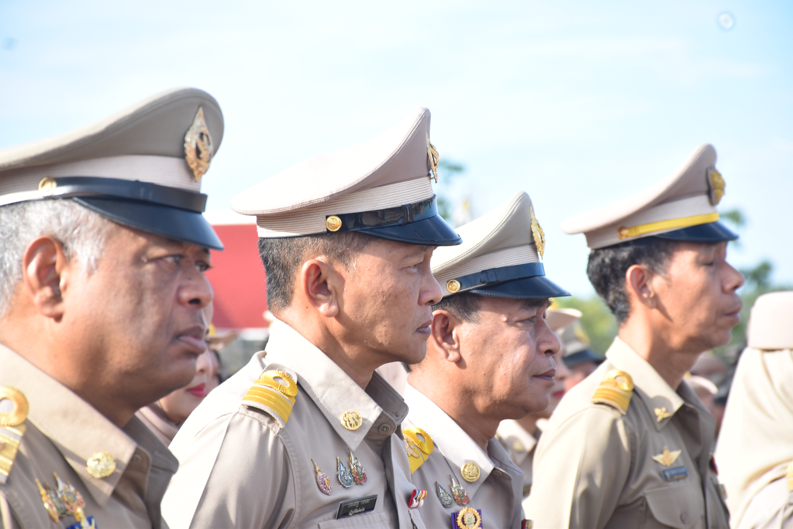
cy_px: 264
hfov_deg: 11.2
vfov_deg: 7.5
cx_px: 396
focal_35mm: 183
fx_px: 4032
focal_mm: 122
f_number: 8
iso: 280
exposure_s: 1/250
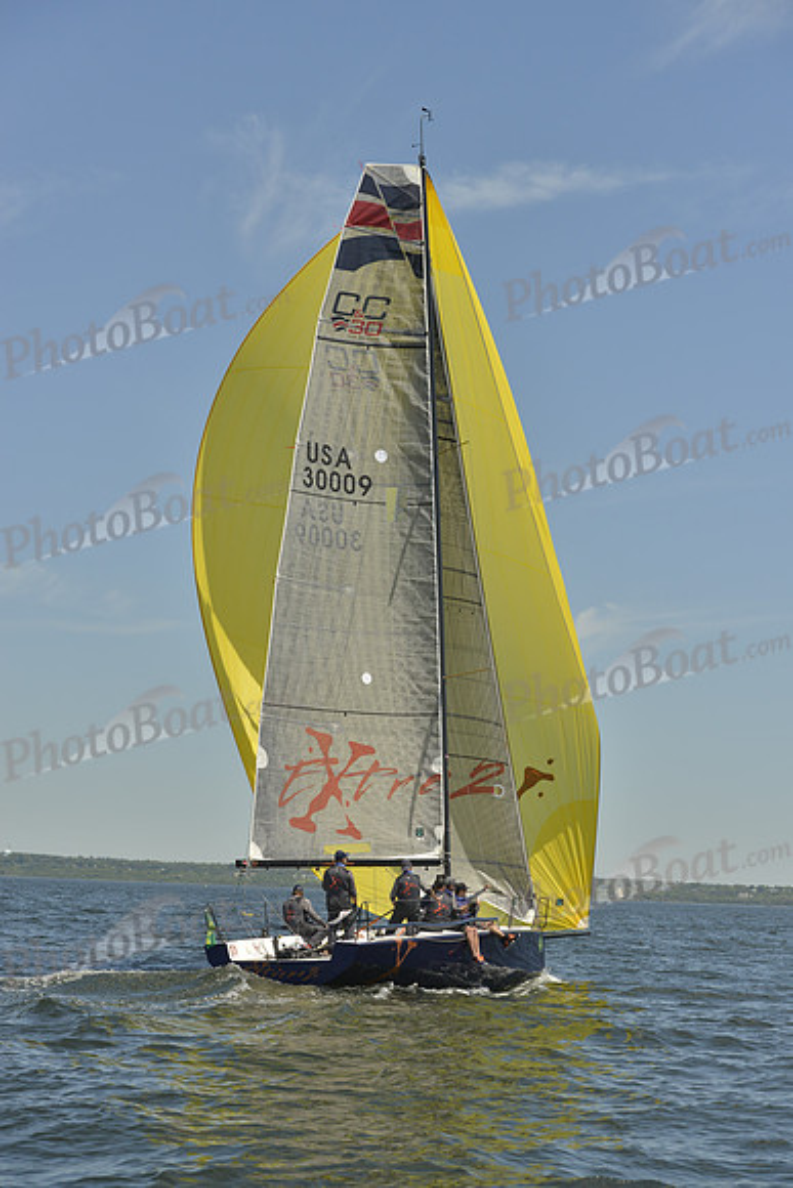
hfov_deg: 19.5
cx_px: 396
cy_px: 594
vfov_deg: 28.8
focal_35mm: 70
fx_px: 2311
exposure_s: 1/1600
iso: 280
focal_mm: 70
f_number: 8
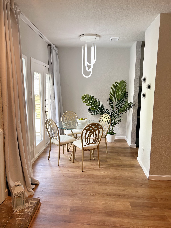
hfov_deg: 53.1
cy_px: 114
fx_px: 171
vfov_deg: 67.3
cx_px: 86
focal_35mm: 26
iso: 100
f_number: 1.5
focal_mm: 5.7
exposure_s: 1/120
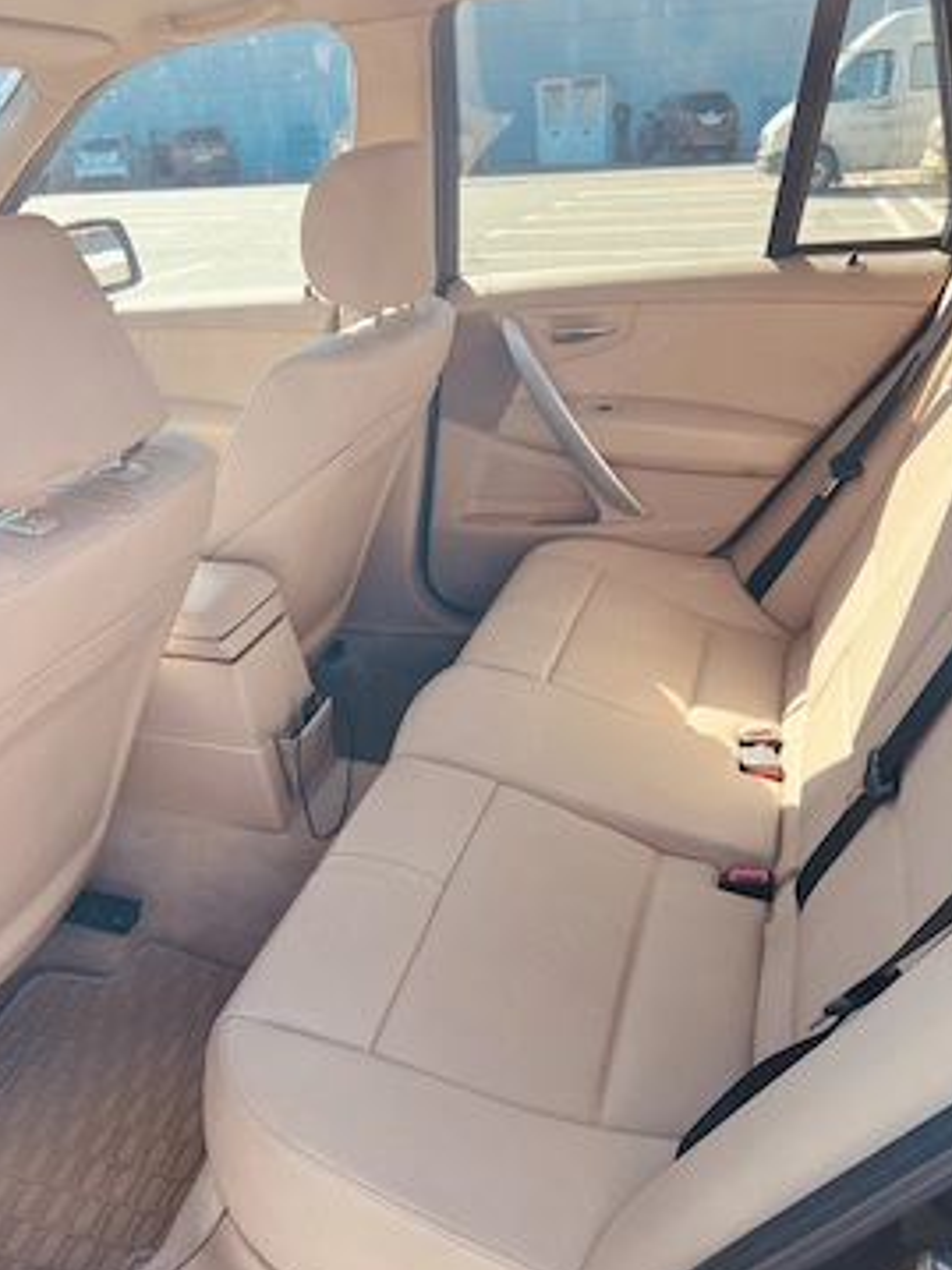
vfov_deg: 61.6
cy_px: 697
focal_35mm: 29
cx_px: 492
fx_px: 1064
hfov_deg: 48.2
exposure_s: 1/427
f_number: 1.5
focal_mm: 5.7
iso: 50
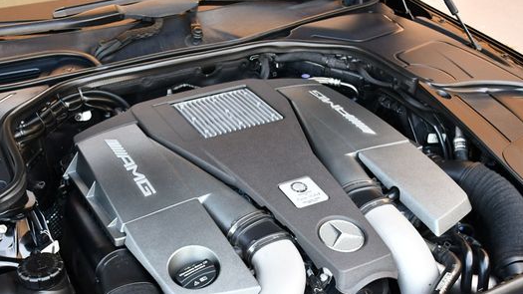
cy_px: 210
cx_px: 238
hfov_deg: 44.5
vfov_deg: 25.7
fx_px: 638
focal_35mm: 46
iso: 800
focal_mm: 18
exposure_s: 1/250
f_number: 3.5
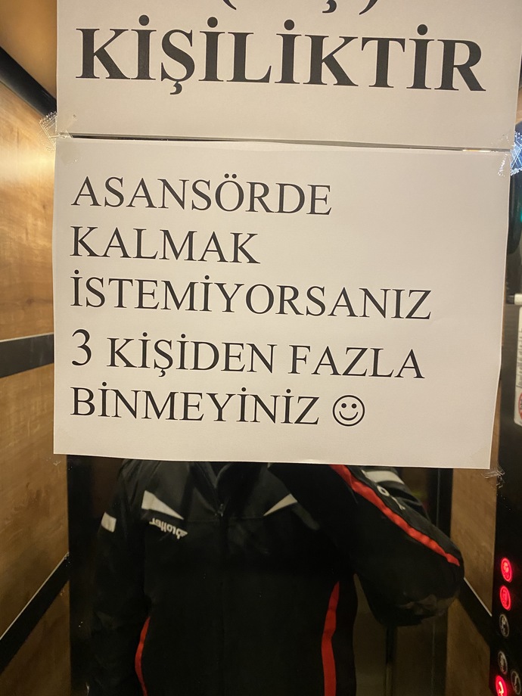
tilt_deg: -4.0
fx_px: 523
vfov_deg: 67.3
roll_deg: -0.9
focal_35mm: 26
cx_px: 261
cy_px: 348
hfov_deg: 53.1
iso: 320
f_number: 1.8
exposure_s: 1/50
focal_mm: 4.25
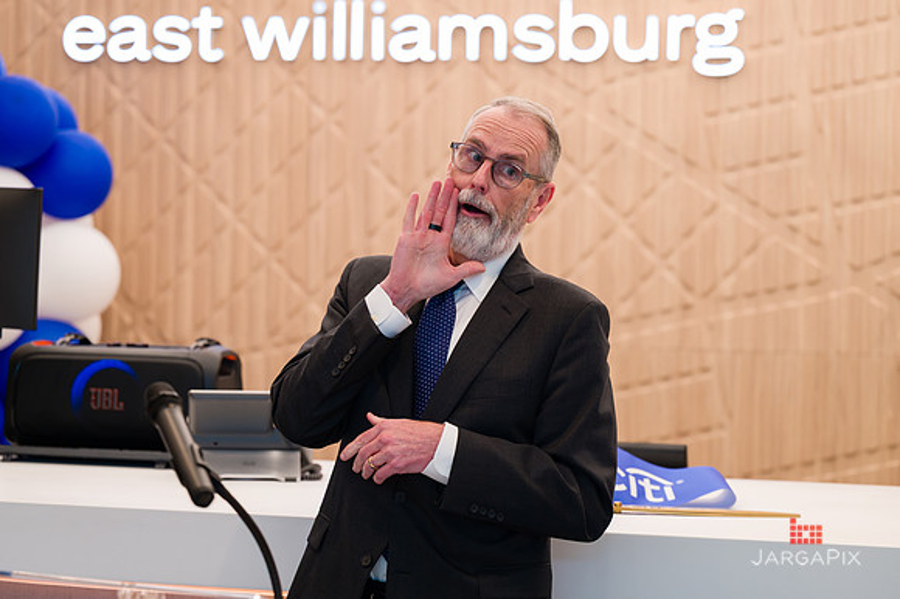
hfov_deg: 21.5
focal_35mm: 95
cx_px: 451
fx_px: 2370
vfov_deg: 14.4
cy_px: 284
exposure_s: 1/200
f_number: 3.2
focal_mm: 85
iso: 400
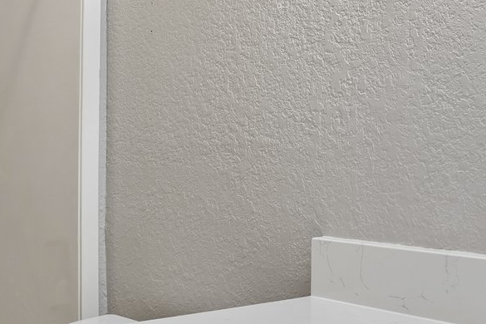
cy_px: 149
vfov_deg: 24.2
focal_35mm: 56
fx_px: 756
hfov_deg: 35.2
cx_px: 155
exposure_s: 1/8
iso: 400
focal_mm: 16
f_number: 8
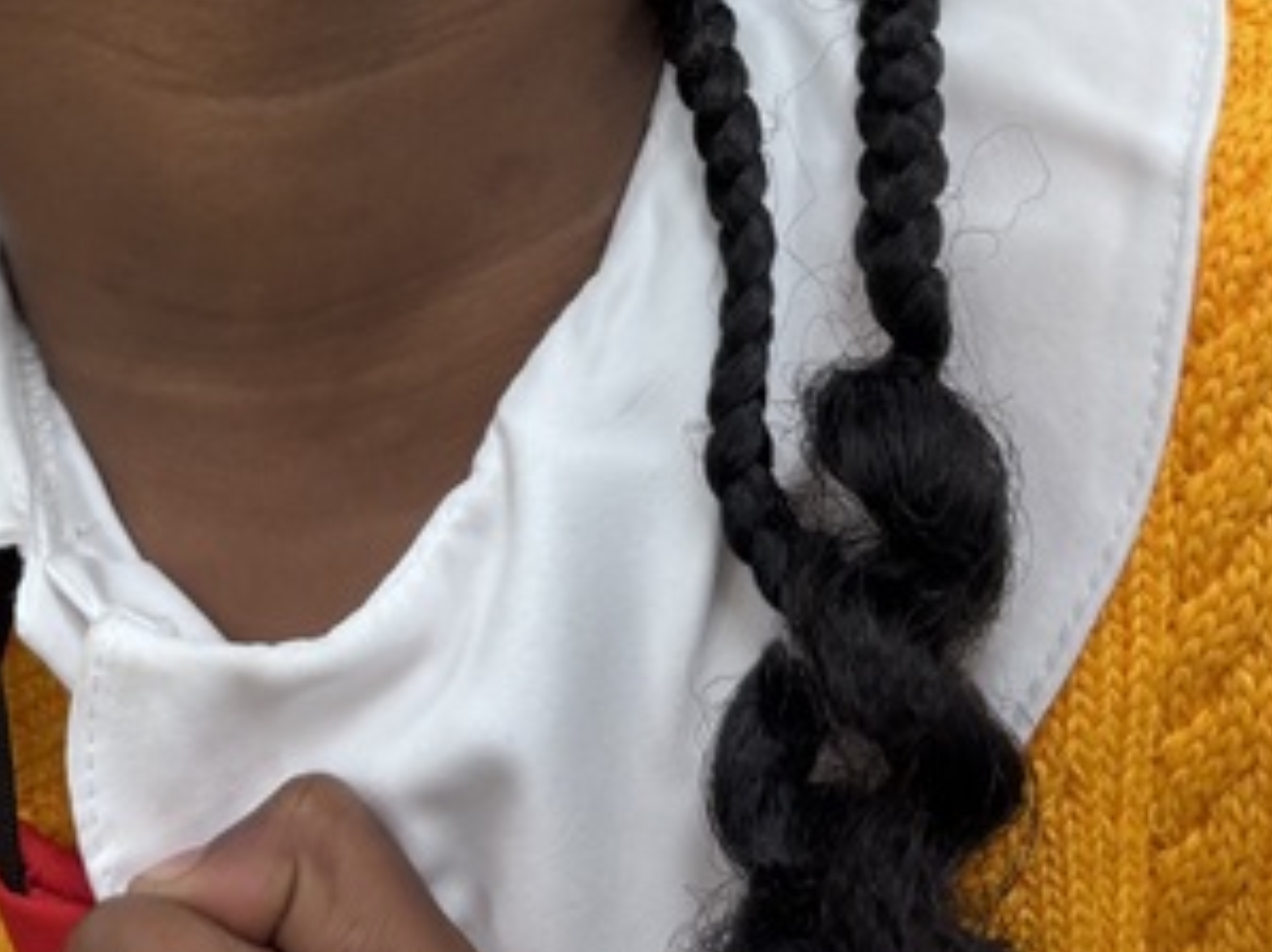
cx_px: 94
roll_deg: +0.3
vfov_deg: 15.9
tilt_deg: -23.5
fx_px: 3269
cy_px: -208
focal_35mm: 89
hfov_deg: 21.5
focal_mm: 5.96
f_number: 1.6
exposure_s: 1/60
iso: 100
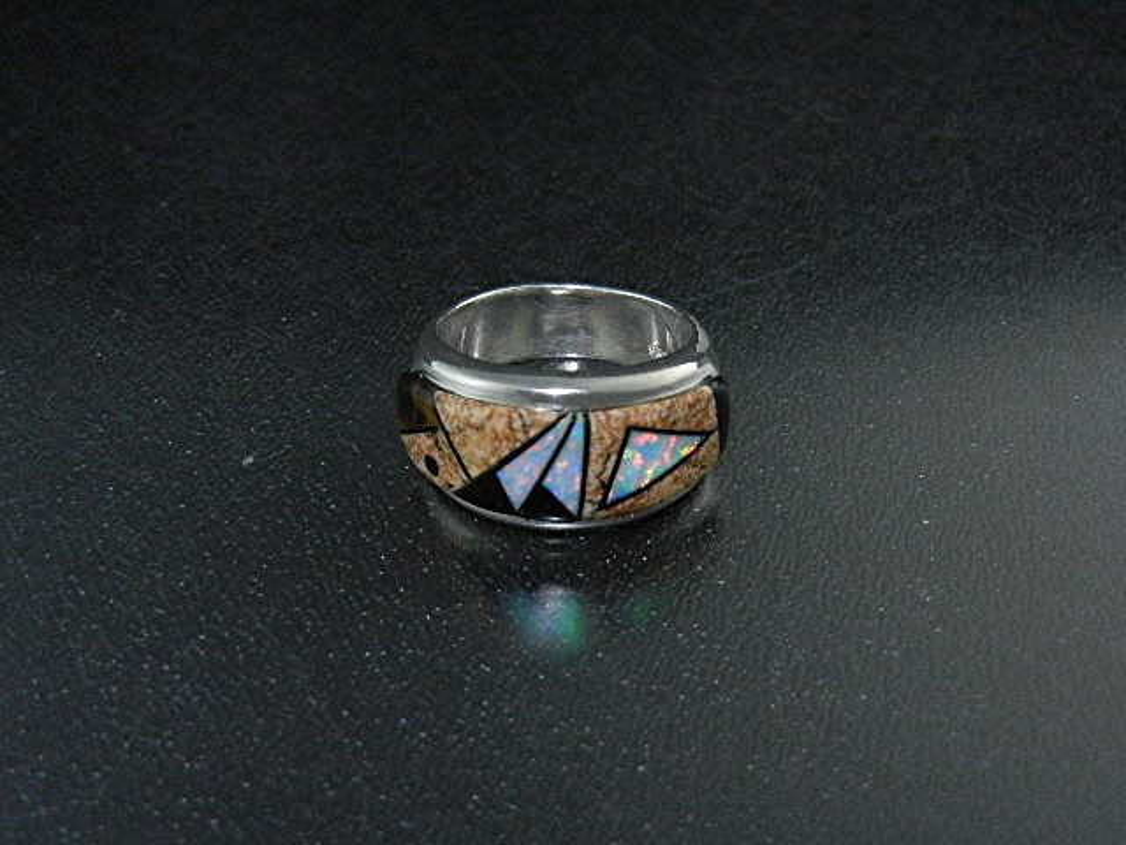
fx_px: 1919
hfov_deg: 32.7
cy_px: 422
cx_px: 563
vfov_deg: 24.8
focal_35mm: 59
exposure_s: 1/30
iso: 800
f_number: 8
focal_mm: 10.6
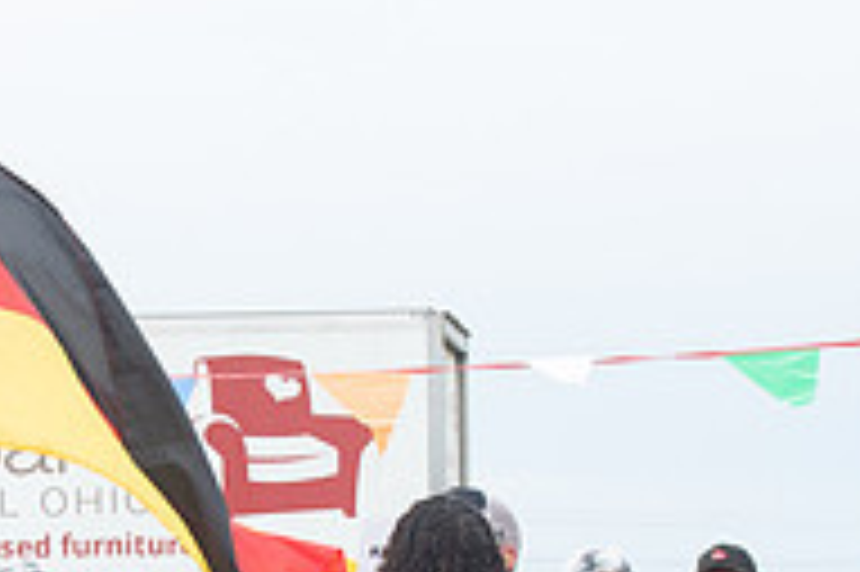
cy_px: 754
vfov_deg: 4.6
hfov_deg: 6.9
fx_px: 7136
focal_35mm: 299
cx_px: 154
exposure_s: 1/160
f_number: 10
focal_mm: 75
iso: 640
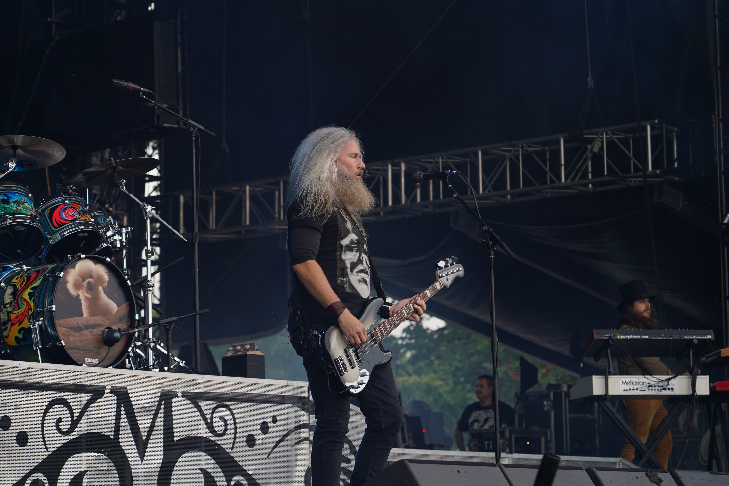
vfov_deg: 13.0
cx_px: 364
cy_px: 243
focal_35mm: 105
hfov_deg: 19.5
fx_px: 2126
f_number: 5
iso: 100
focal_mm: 105
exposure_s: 1/200
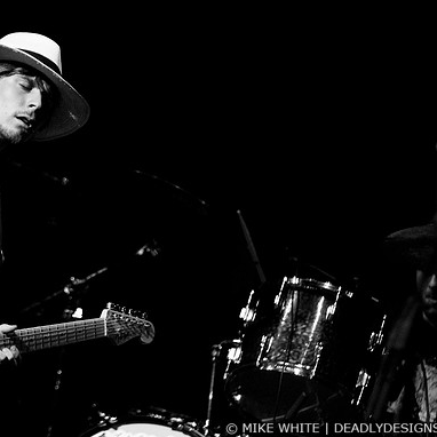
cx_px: 148
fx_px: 4413
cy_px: 218
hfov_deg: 5.7
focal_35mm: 309
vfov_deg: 5.7
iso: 1000
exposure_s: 1/400
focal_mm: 160
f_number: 3.2
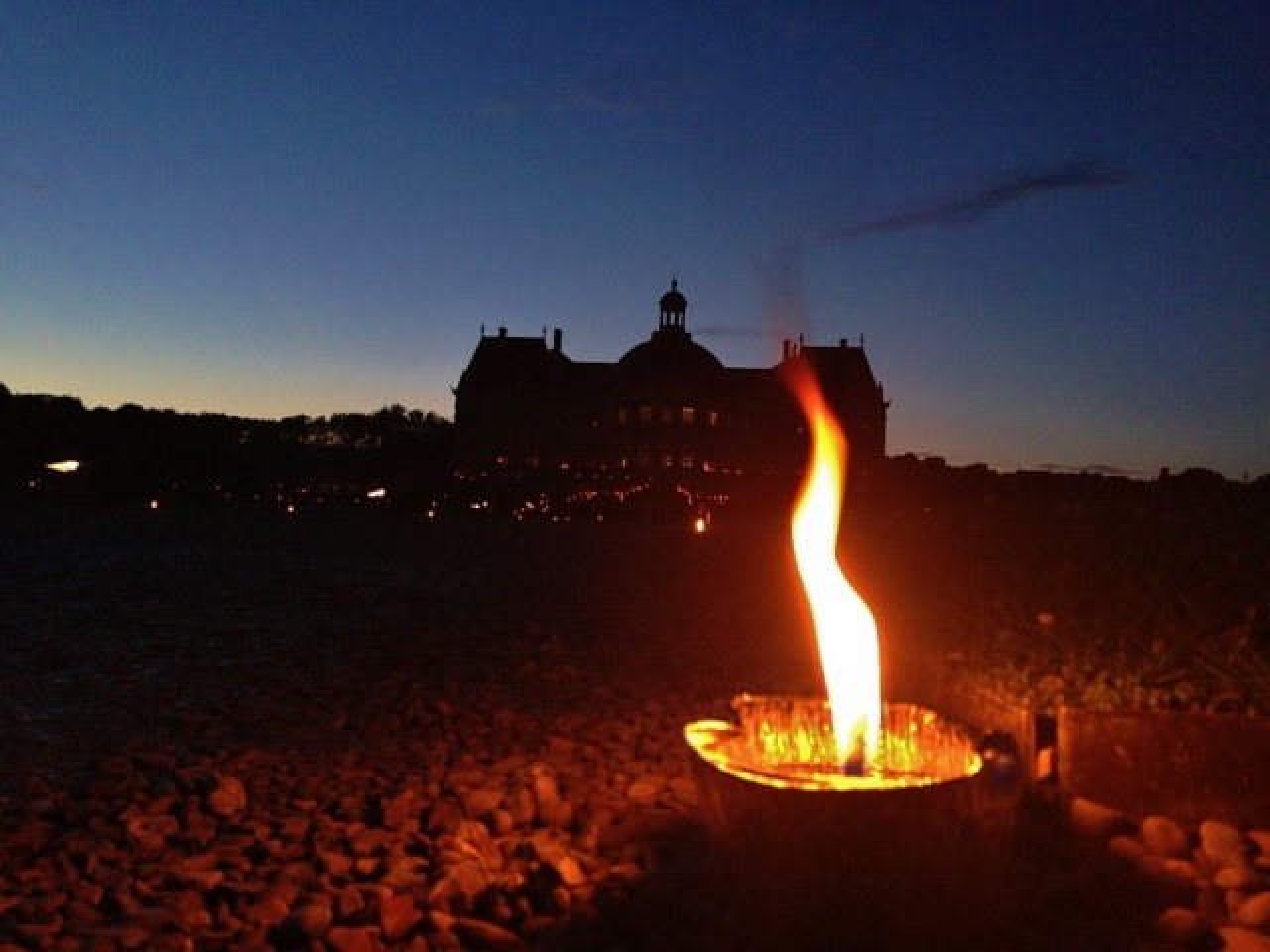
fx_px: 1211
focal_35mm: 33
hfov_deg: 55.4
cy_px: 476
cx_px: 635
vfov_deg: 42.9
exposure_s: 1/30
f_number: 2.4
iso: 200
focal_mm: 4.13
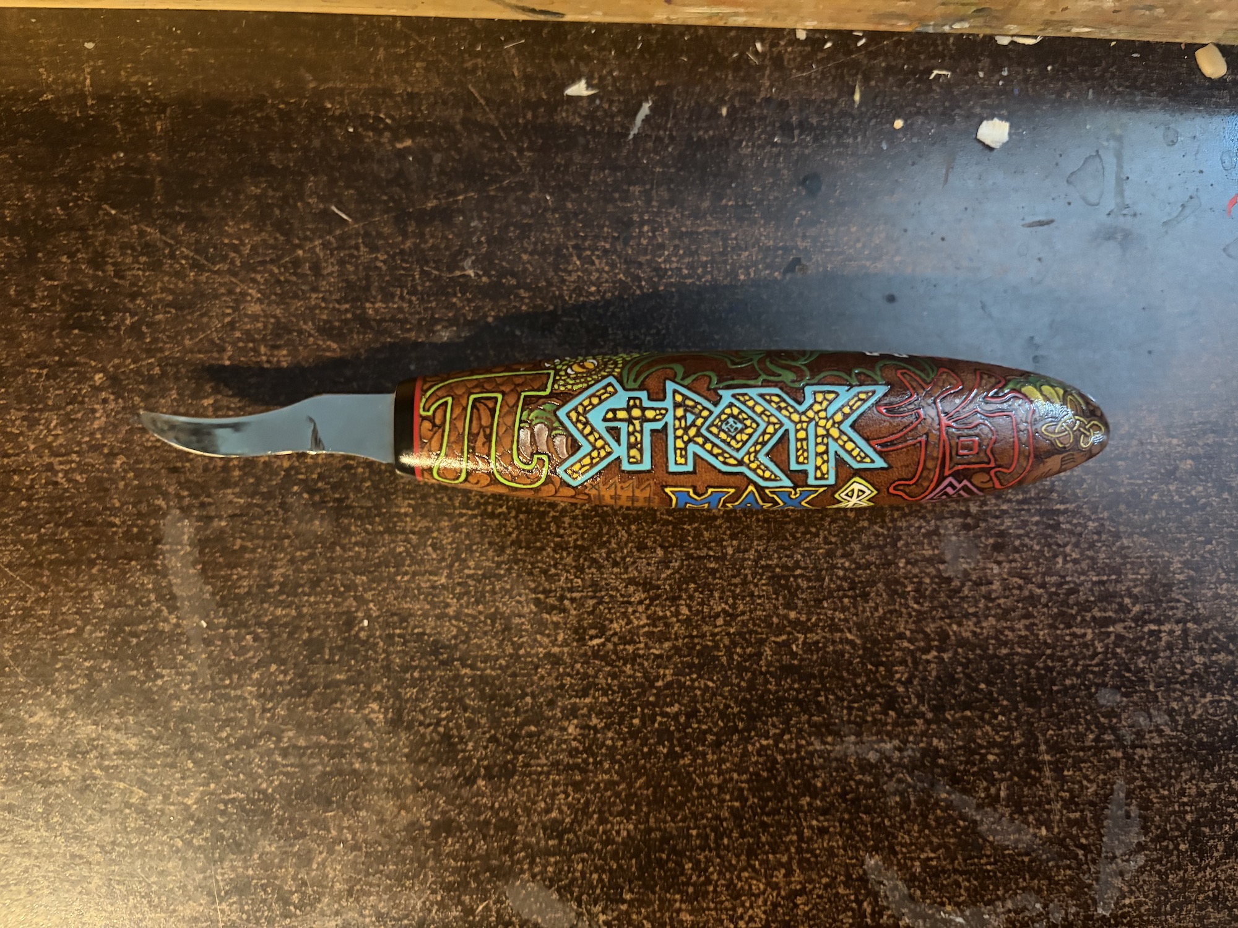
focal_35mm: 26
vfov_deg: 53.1
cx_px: 619
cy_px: 464
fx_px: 930
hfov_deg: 67.3
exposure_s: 1/30
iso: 800
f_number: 1.6
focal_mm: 5.96
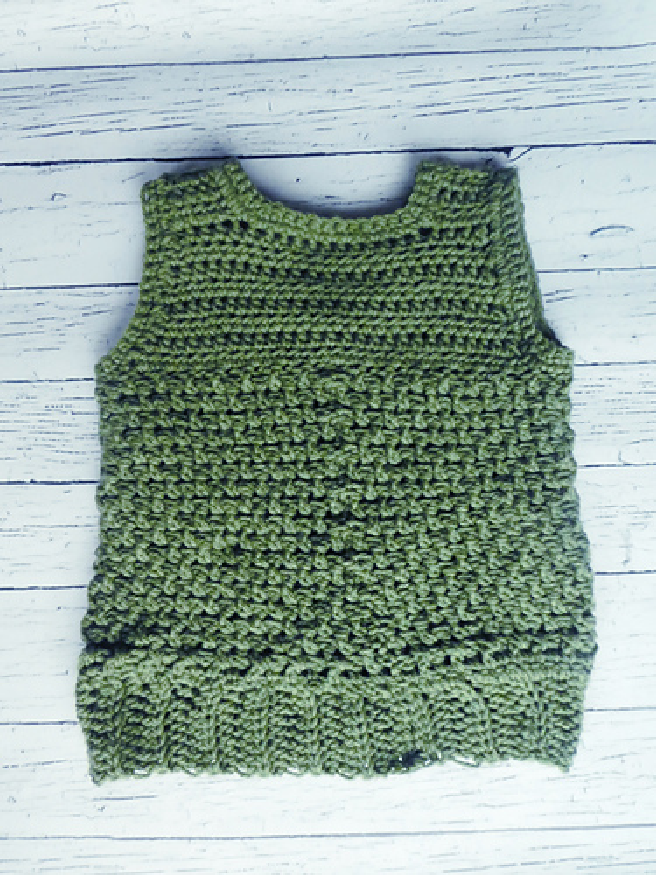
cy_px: 438
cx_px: 328
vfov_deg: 71.6
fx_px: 606
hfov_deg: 56.8
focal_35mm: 24
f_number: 5.6
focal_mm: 4.3
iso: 640
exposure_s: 1/60
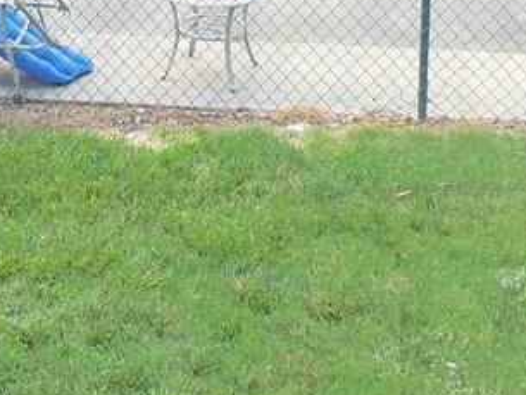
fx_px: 1277
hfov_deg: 23.0
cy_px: -191
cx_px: 110
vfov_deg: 16.1
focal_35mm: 84
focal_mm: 4.5
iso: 125
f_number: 3.3
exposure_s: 1/160
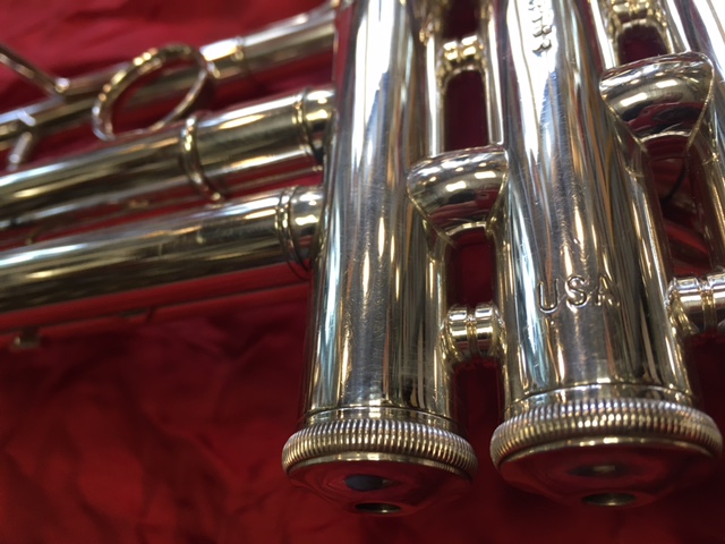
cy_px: 272
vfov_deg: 48.2
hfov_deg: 61.7
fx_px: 607
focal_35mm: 29
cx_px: 362
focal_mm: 4.15
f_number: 2.2
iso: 64
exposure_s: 1/33
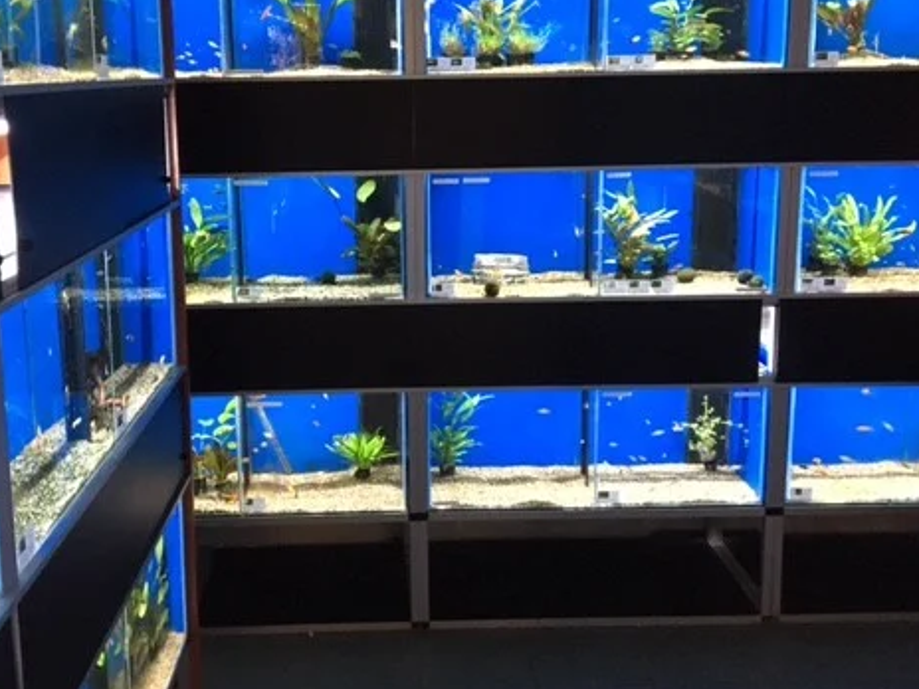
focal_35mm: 40
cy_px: 249
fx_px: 1062
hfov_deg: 46.6
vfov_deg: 35.7
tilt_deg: -9.4
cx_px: 384
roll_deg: +0.6
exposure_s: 1/17
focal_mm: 4.15
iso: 250
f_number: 2.2
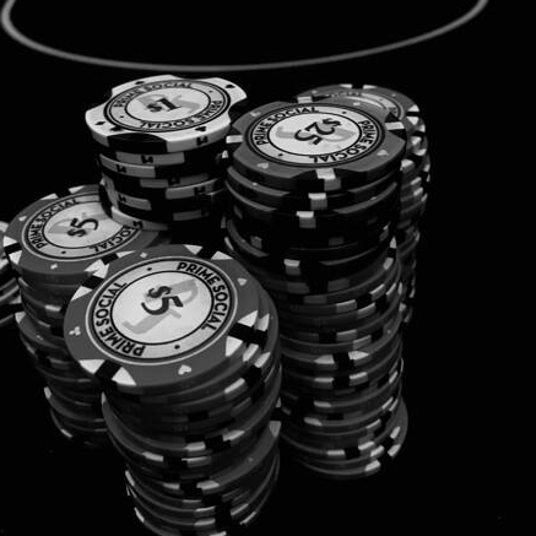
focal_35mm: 34
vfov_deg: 48.1
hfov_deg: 48.4
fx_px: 596
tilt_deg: -32.3
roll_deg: +4.2
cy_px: 206
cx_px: 271
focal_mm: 3.99
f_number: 1.8
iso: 40
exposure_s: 1/15
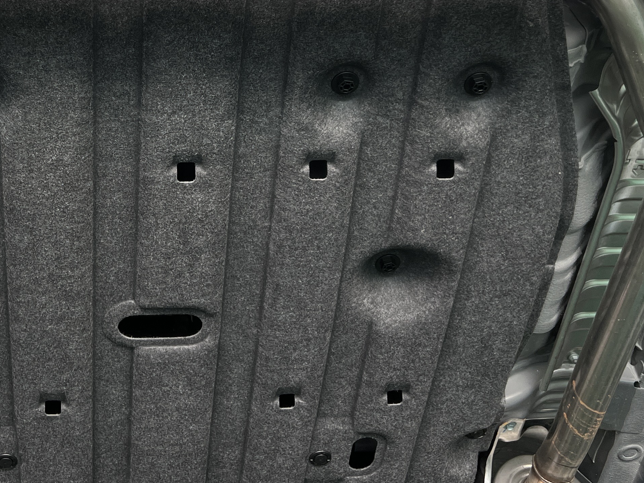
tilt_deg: +56.0
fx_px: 1023
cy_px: 39
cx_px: 166
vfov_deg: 25.6
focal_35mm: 55
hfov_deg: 34.3
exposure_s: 1/138
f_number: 1.5
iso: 32
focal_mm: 5.7
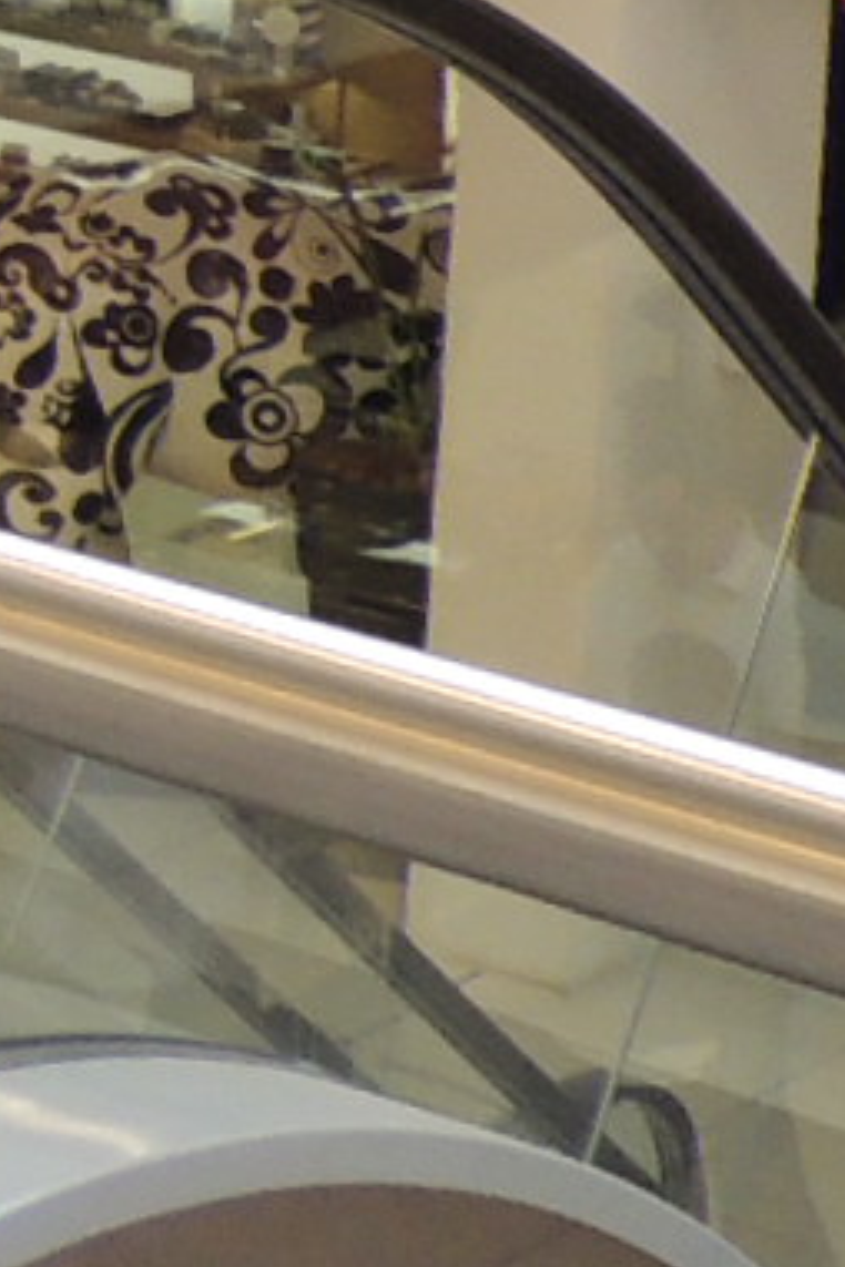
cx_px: -2814
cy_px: -981
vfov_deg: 12.6
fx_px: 5246
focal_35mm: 149
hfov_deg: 6.7
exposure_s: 1/30
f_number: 3
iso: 160
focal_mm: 4.3
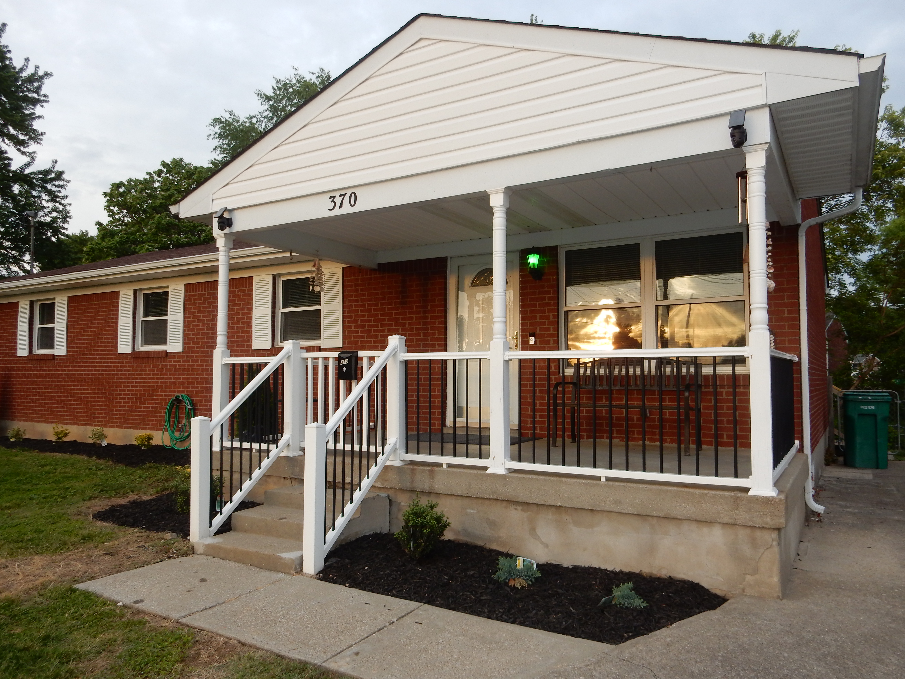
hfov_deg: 69.4
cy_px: 340
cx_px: 452
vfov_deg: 54.9
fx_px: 654
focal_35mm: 25
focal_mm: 4.5
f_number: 3.7
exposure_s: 1/60
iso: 125
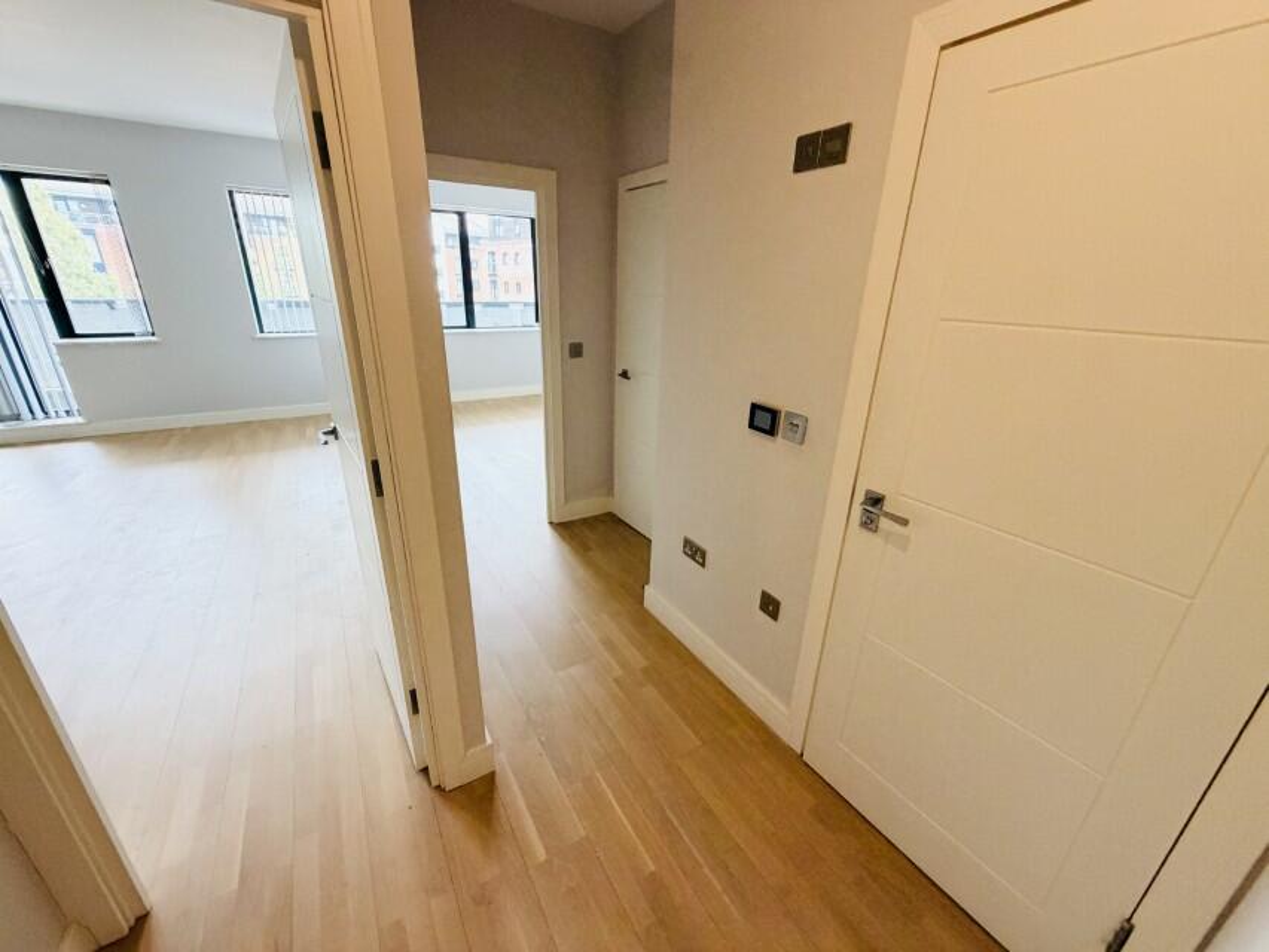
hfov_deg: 102.1
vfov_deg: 85.7
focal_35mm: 14
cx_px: 634
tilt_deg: -21.0
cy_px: 476
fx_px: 513
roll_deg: -1.5
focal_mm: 2.22
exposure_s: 1/121
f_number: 2.2
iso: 320
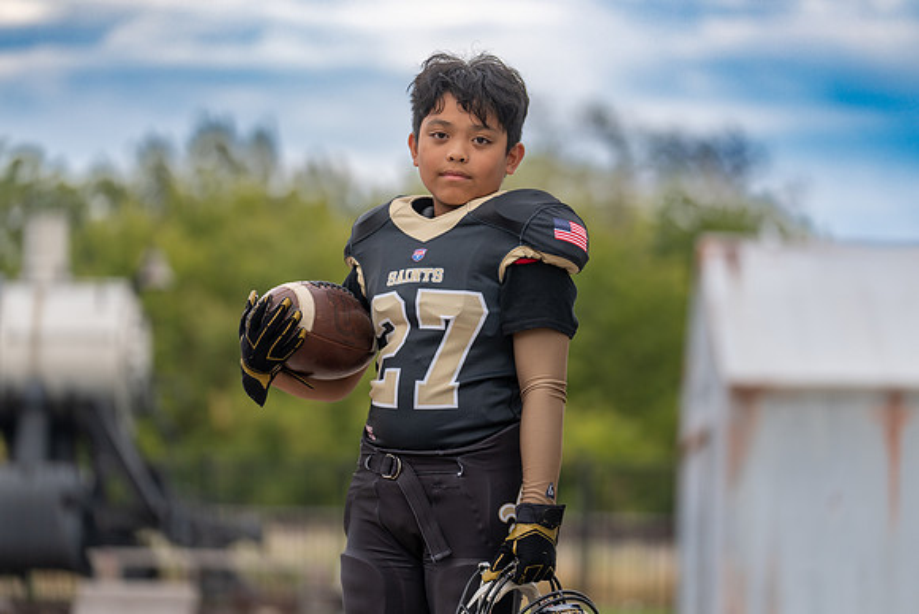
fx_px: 3577
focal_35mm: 140
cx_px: 460
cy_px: 307
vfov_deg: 9.8
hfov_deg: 14.6
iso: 100
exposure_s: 1/400
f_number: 2.8
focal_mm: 135
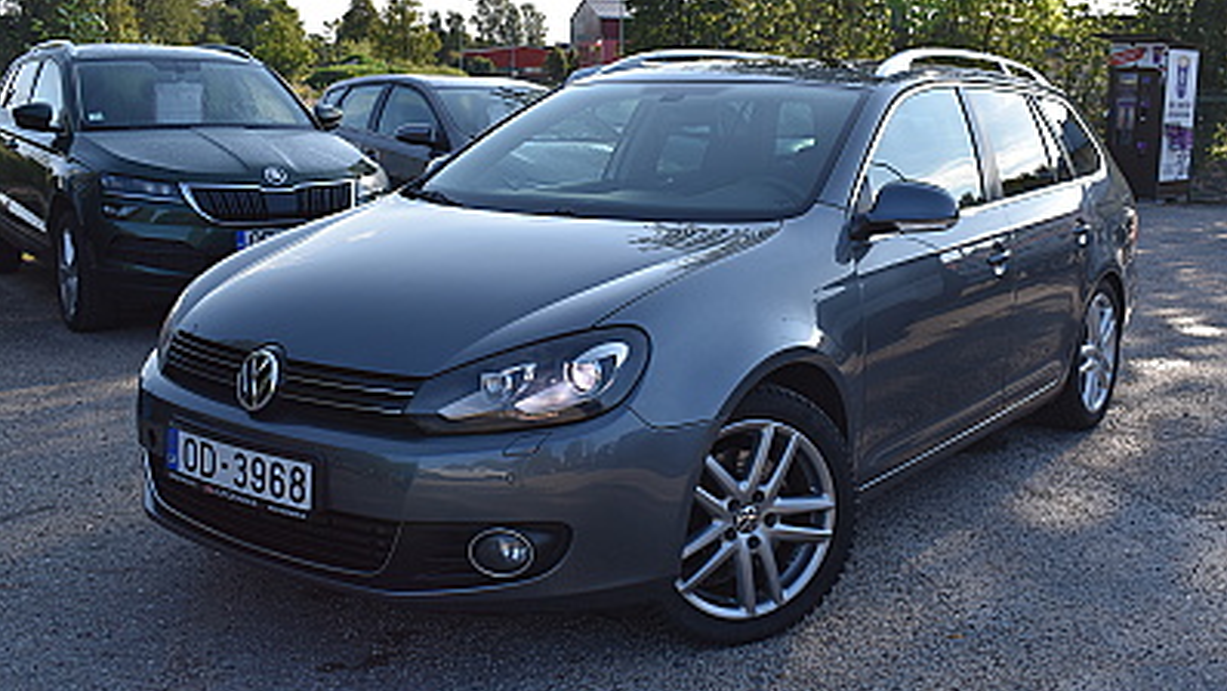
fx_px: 1286
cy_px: 288
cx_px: 614
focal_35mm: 40
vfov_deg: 30.0
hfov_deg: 51.0
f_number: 8
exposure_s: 1/250
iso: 200
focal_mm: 25
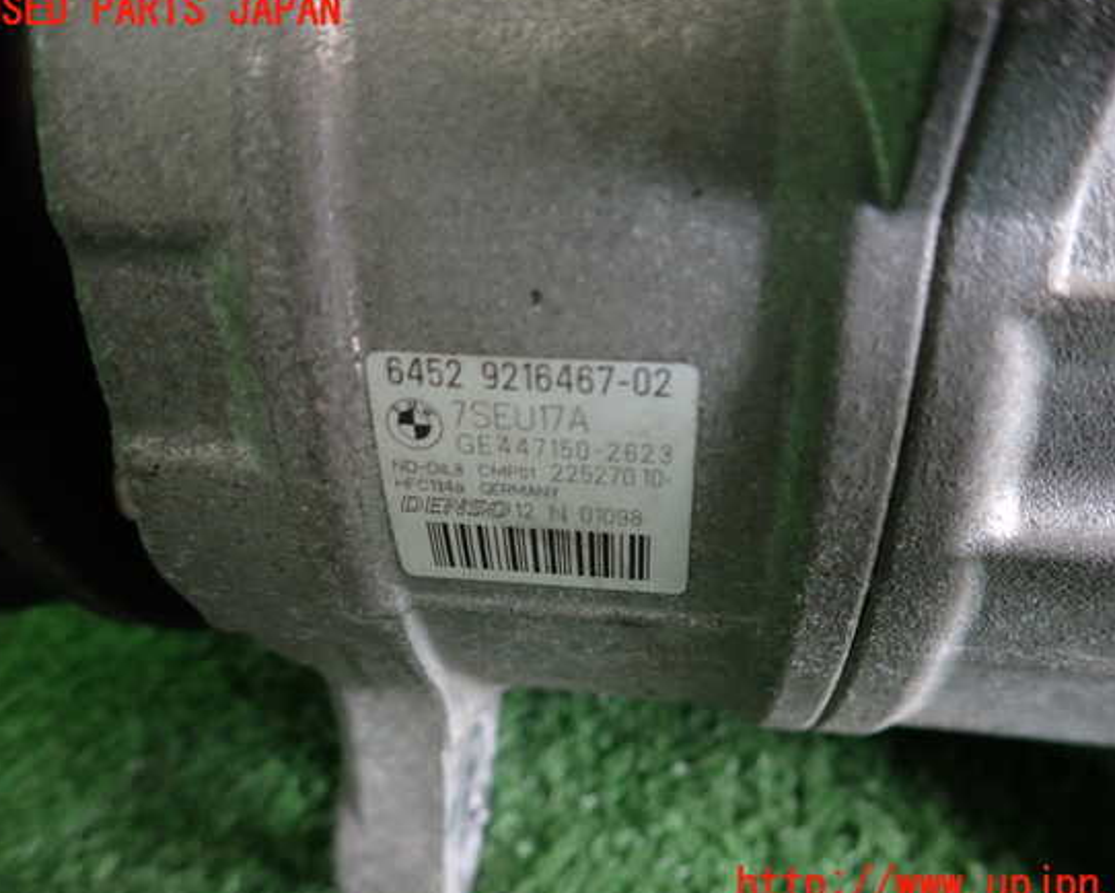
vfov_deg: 53.2
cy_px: 449
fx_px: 891
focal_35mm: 27
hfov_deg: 64.0
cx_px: 584
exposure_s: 1/30
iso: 200
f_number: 2
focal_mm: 4.5
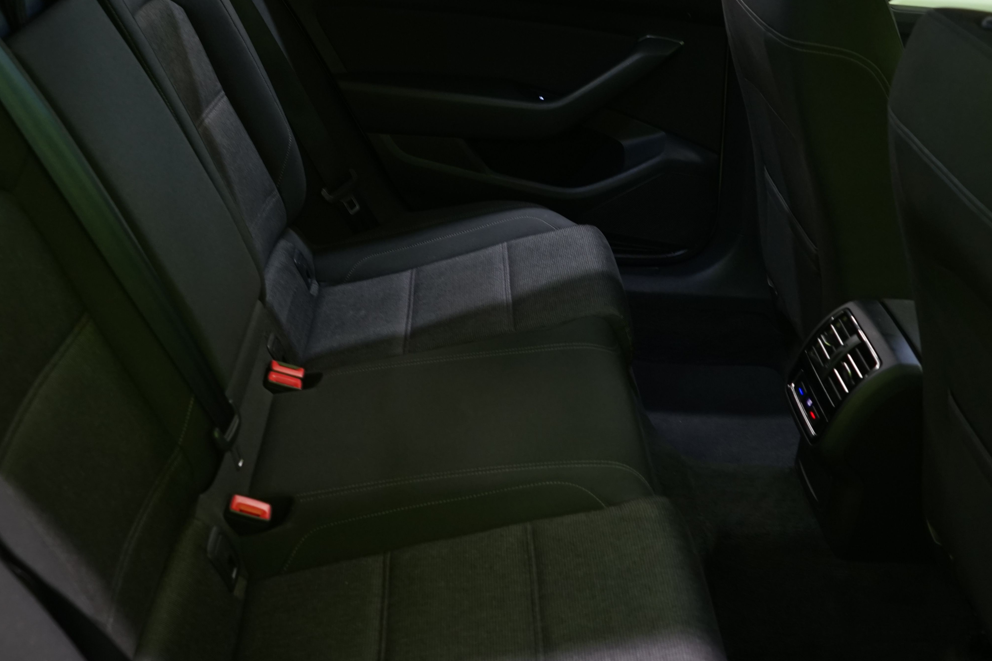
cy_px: 303
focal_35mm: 42
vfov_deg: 31.9
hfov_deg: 46.4
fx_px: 1157
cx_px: 508
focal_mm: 28
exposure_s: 1/10
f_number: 4.5
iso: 800
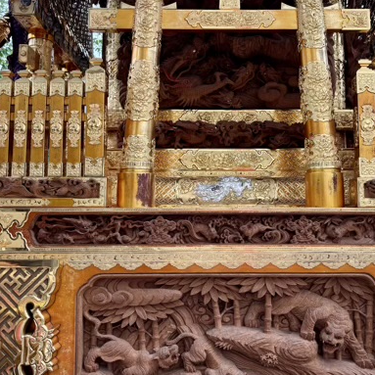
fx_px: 515
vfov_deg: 40.0
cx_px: 212
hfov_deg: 40.0
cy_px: 172
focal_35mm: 42
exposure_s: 1/163
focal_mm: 5.96
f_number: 1.6
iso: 40
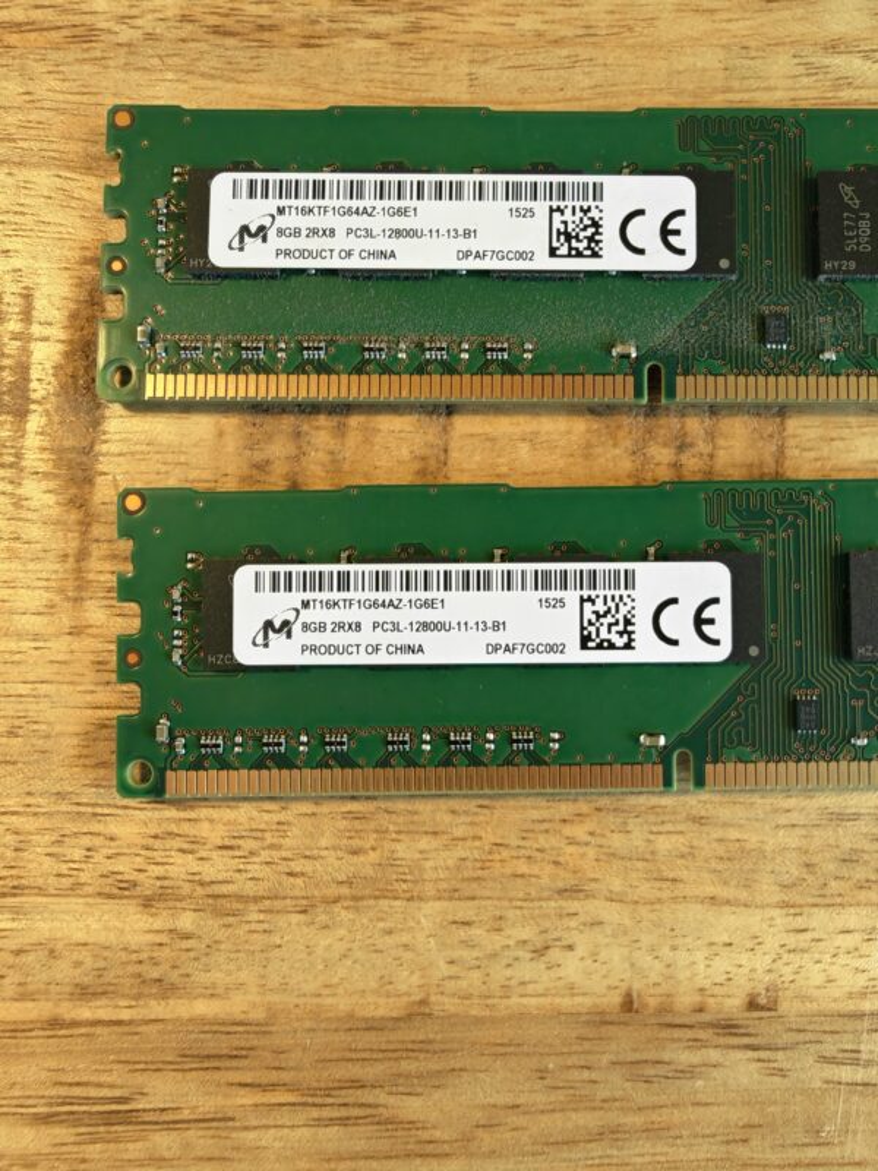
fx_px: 778
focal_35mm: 23
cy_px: 586
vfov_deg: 73.9
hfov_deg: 58.9
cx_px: 439
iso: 160
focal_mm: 1.82
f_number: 2
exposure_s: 1/50
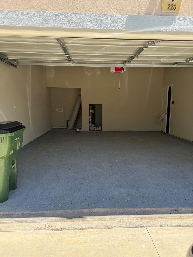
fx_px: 178
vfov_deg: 71.6
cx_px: 96
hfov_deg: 56.8
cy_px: 128
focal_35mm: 24
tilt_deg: -6.6
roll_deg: -1.1
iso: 100
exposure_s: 1/2299
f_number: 1.78
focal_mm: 6.76
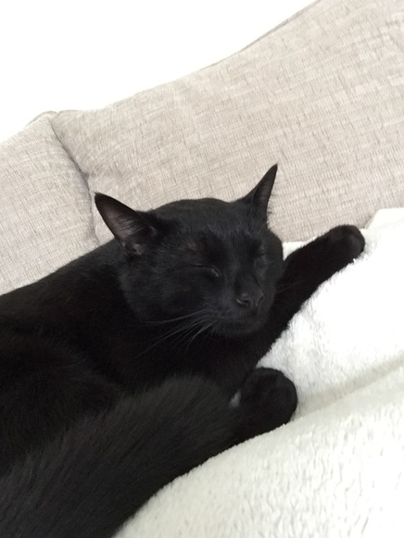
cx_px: 196
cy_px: 275
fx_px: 498
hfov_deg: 44.2
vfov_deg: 56.8
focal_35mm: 32
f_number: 2.2
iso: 250
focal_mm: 2.65
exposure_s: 1/20
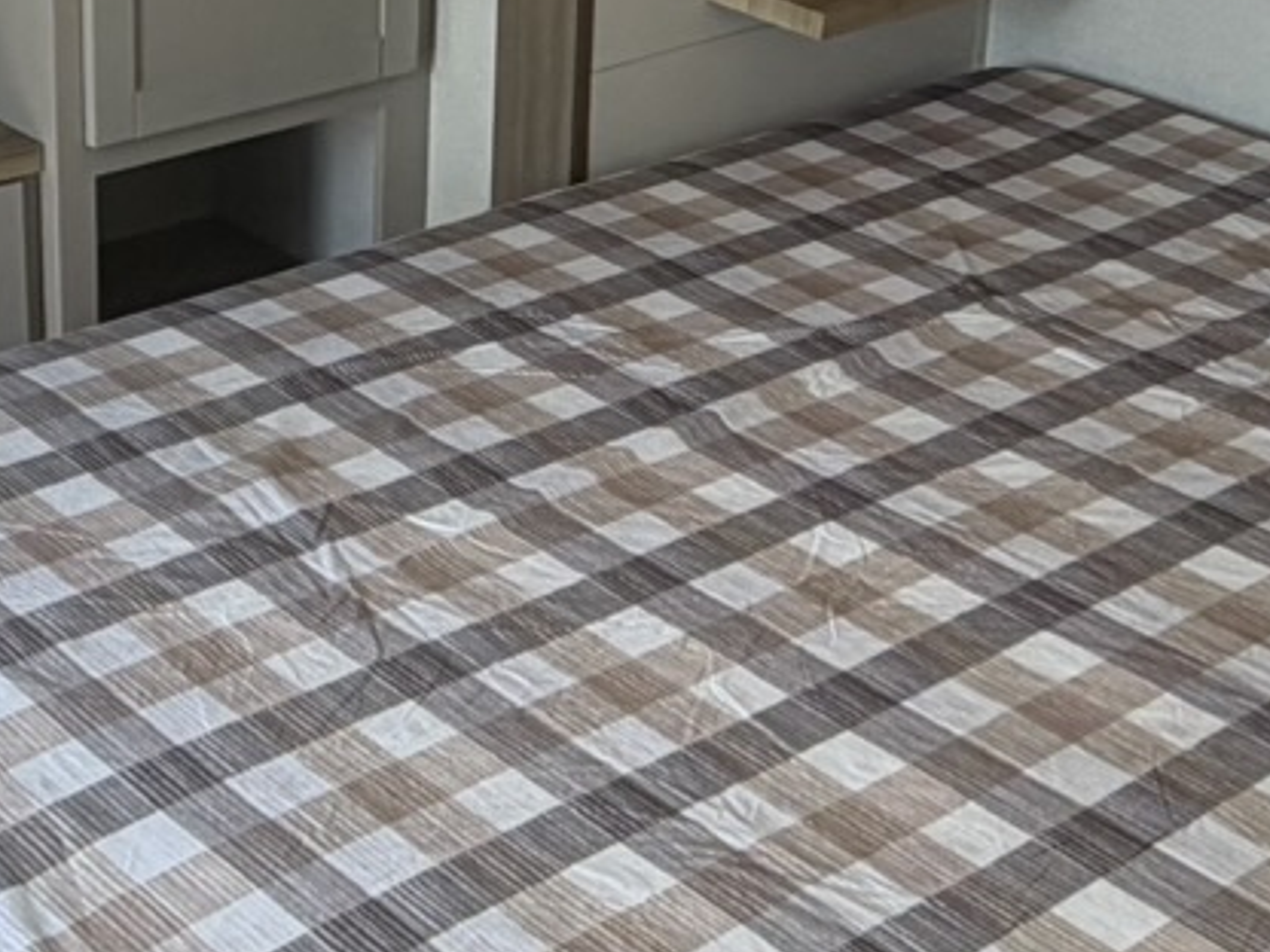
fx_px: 2531
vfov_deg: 21.0
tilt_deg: -19.6
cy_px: 171
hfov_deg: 28.1
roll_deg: +0.2
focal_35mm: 69
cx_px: 473
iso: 64
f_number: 2.2
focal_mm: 2.22
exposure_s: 1/121
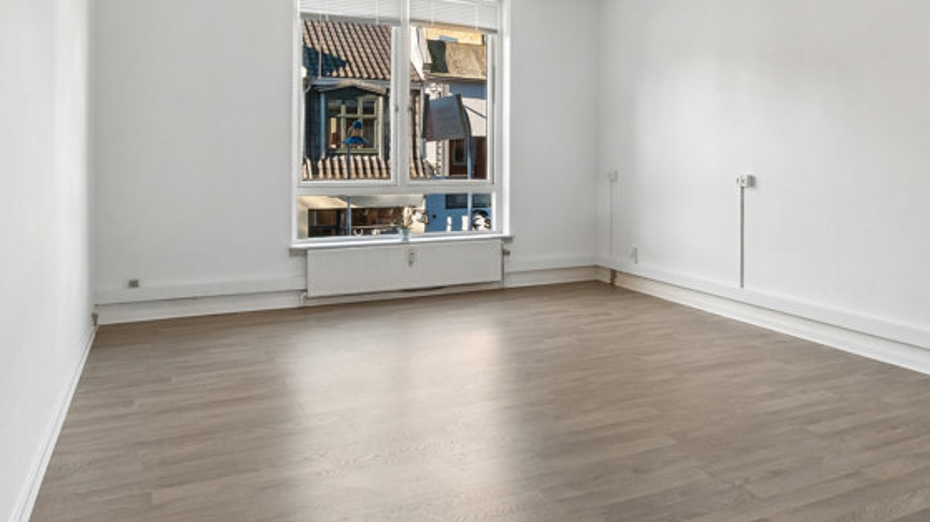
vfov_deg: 41.7
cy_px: 135
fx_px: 666
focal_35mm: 27
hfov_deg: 69.7
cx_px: 517
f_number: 10
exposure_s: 1/10
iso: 200
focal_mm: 12
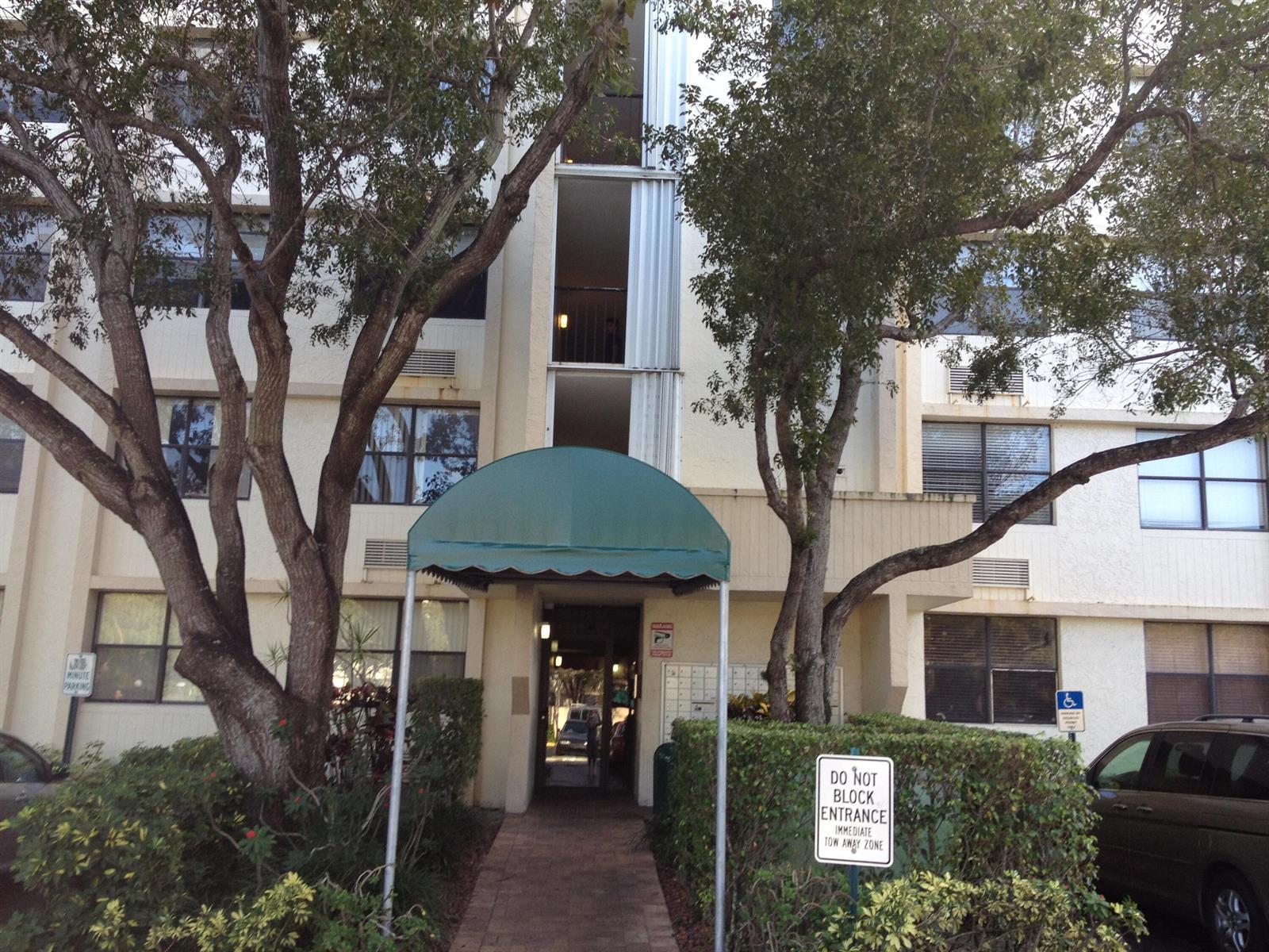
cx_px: 634
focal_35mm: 35
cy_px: 476
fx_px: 1283
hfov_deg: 52.6
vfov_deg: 40.7
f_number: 2.4
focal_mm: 4.28
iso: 50
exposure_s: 1/169
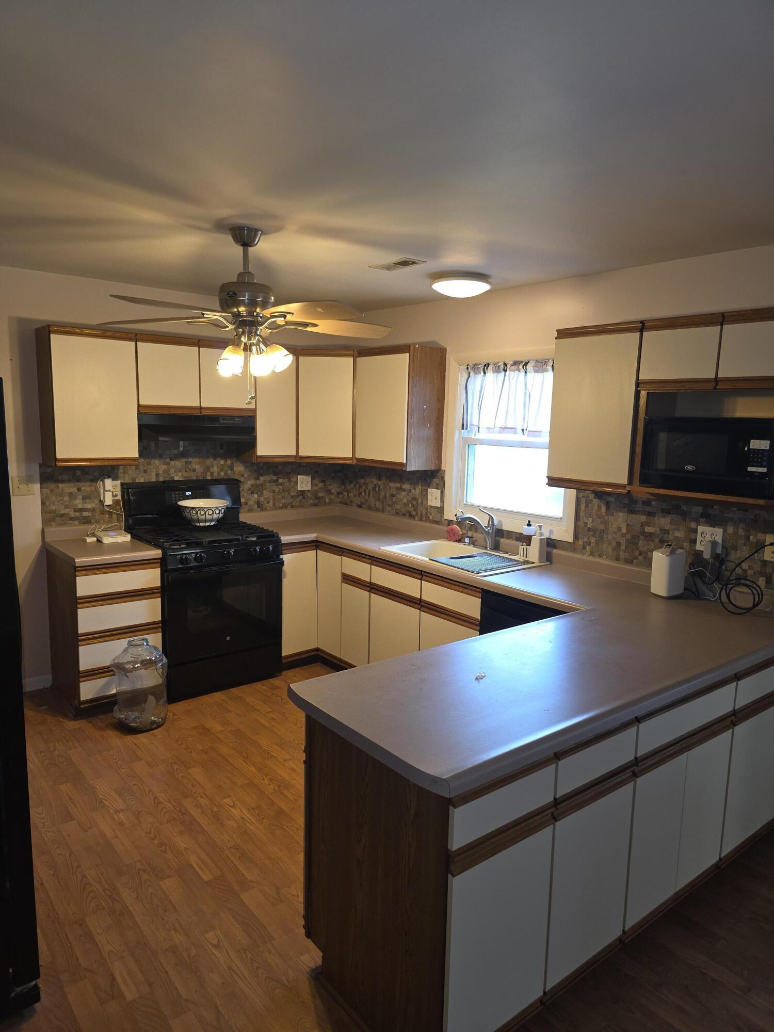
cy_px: 516
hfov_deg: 58.9
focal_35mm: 23
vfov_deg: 73.9
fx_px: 686
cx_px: 387
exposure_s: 1/60
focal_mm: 6.3
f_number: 1.7
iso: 125
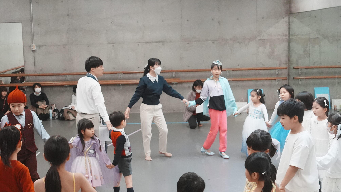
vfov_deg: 24.9
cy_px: 103
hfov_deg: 42.7
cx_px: 136
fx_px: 434
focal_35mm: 48
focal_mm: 24
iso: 6400
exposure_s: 1/400
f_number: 3.5
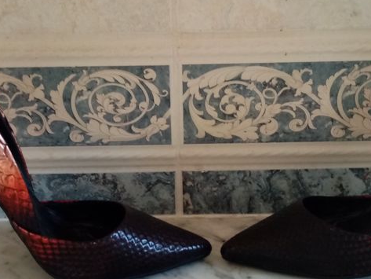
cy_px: 172
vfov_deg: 26.5
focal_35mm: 55
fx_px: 590
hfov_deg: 34.9
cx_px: 183
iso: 385
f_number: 1.8
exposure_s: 1/25
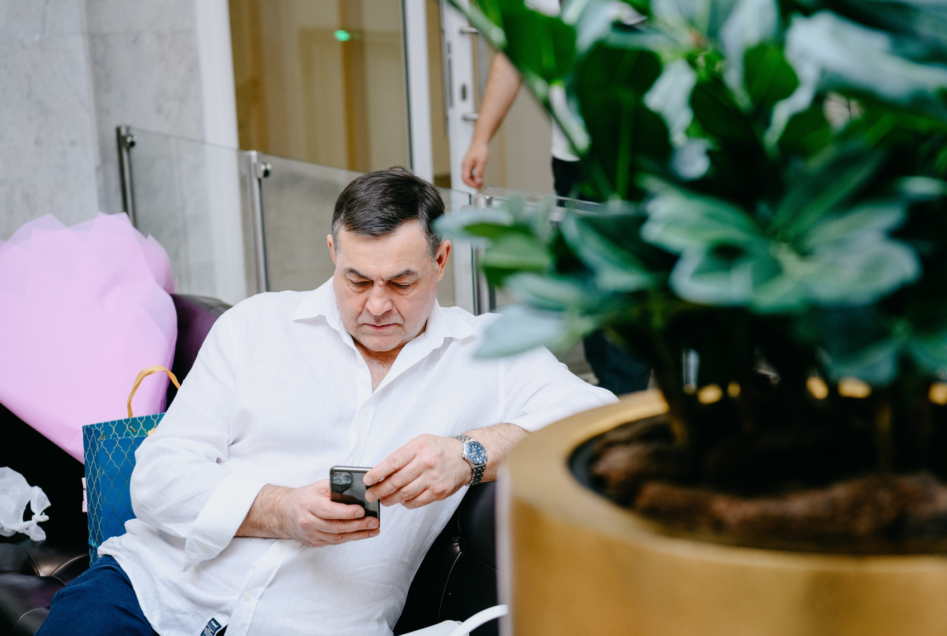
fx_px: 1869
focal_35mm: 71
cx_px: 466
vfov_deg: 19.3
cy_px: 320
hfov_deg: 28.4
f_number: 4
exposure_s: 1/160
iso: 500
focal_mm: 70
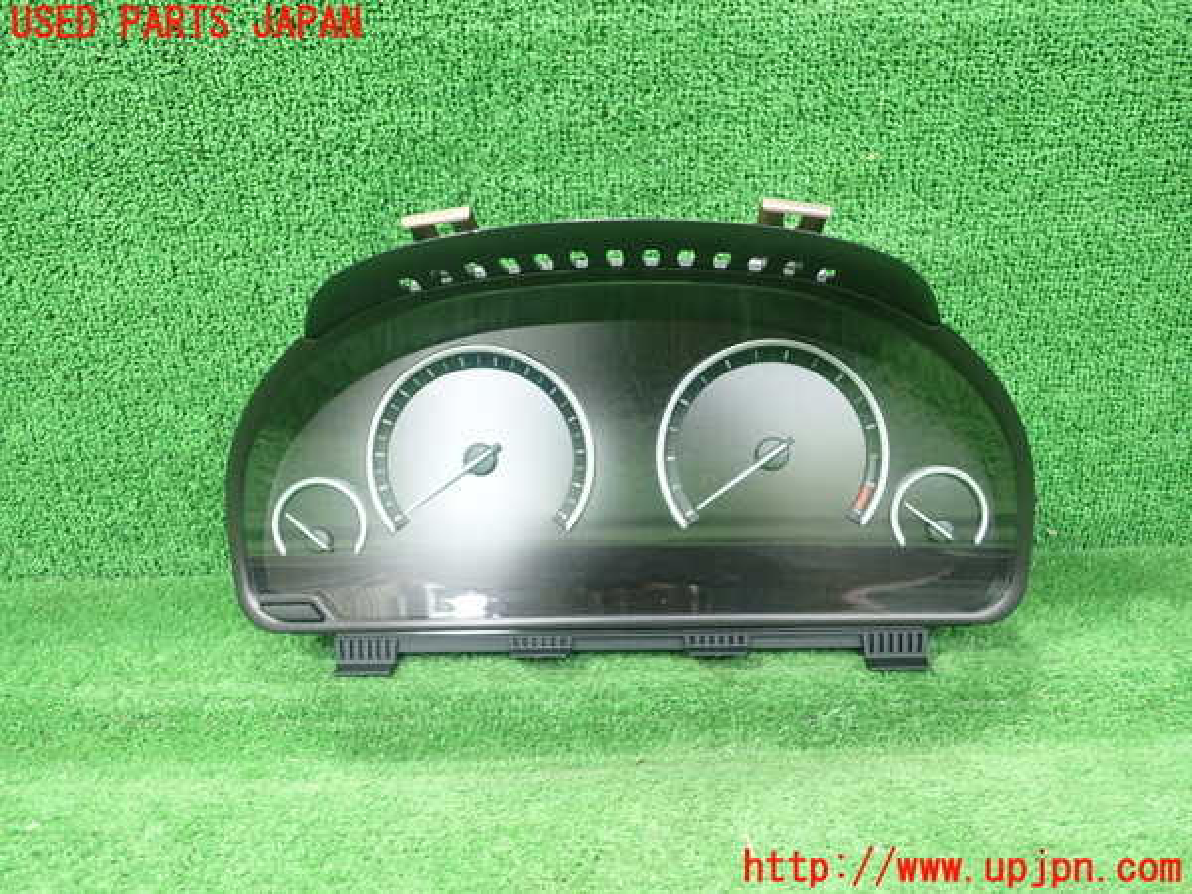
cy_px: 447
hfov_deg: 60.0
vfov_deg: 46.8
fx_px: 1033
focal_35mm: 30
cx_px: 596
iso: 800
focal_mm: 5.5
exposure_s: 1/100
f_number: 2.3
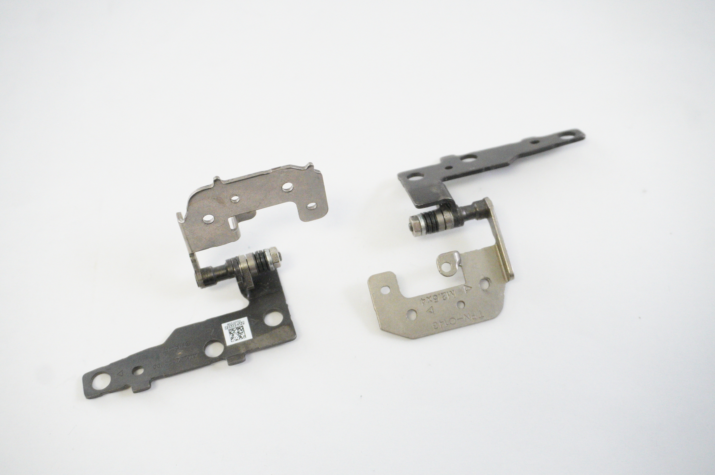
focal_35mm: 42
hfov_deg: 46.4
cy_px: 238
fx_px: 833
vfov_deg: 31.8
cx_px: 358
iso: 6400
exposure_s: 1/320
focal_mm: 28
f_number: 5.6
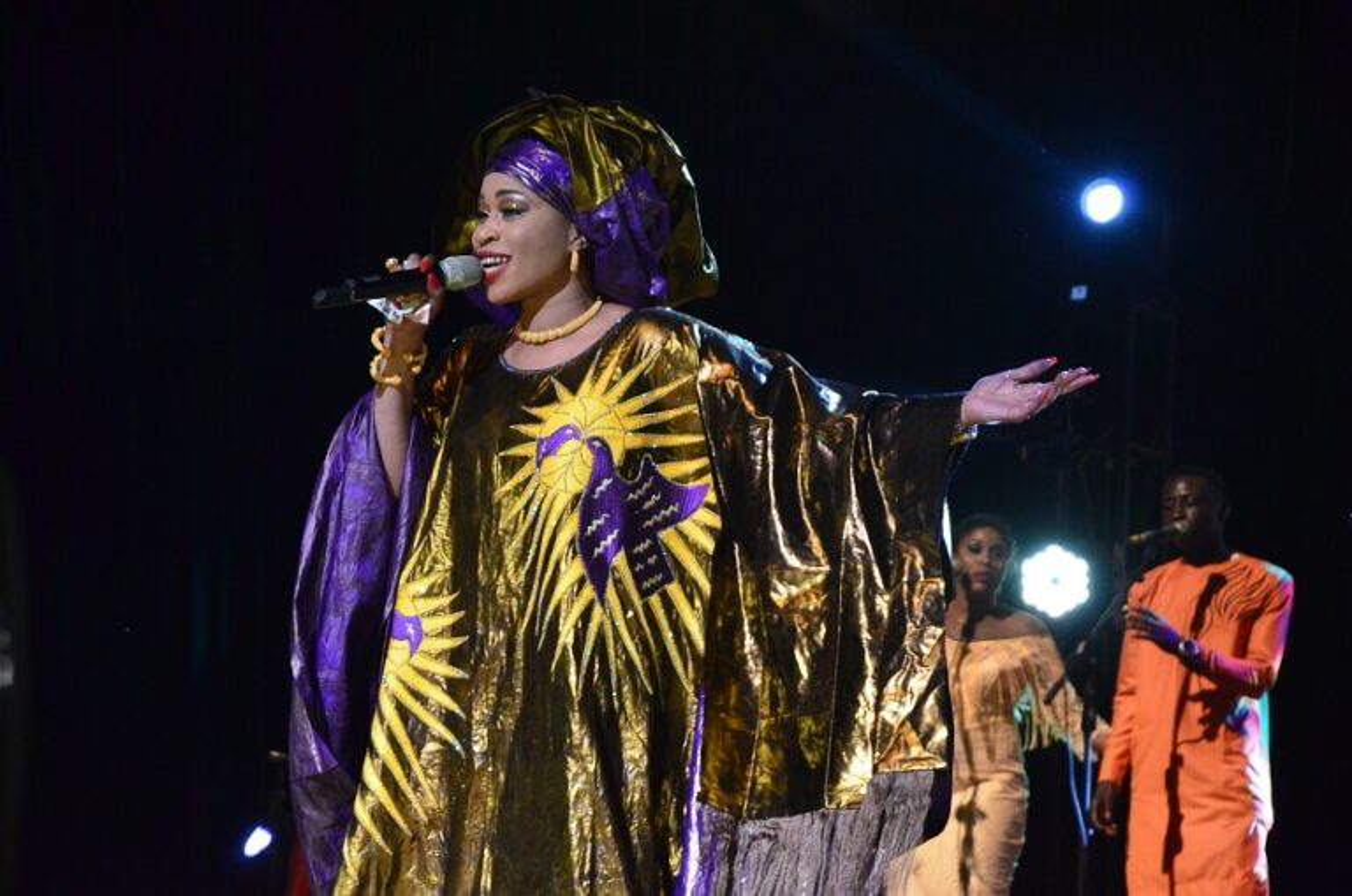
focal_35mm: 158
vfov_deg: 8.7
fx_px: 5904
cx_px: 676
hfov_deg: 13.1
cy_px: 448
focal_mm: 105
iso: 4000
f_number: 5.6
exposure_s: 1/200
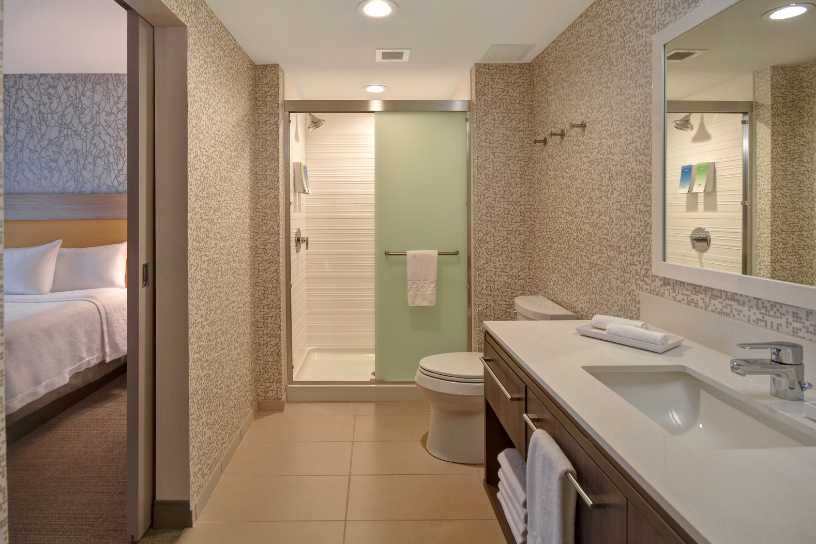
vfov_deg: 70.2
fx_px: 385
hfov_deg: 93.2
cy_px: 241
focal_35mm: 17
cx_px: 382
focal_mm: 10
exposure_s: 1/20
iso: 250
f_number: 7.1
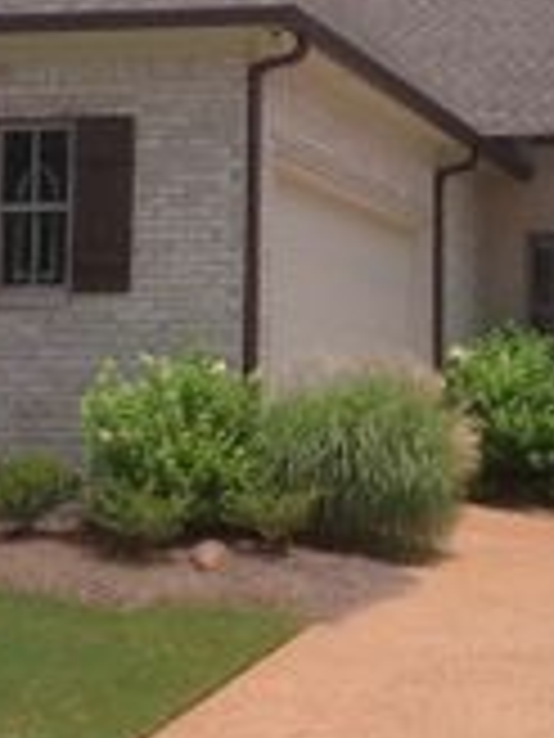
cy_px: 140
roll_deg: -1.3
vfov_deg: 15.3
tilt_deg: +8.3
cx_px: 568
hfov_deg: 11.5
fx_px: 2731
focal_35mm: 128
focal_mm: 4.28
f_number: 2.4
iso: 50
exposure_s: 1/2519
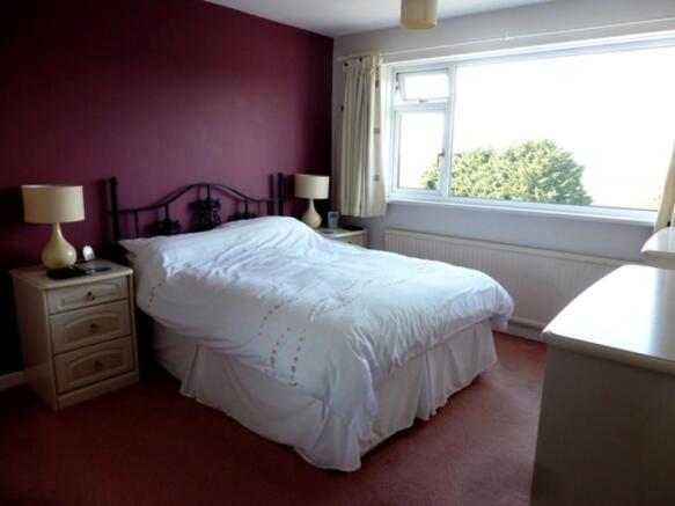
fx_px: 468
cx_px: 338
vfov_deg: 56.8
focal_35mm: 24
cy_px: 253
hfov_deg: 71.6
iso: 100
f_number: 3.3
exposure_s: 1/80
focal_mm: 4.3
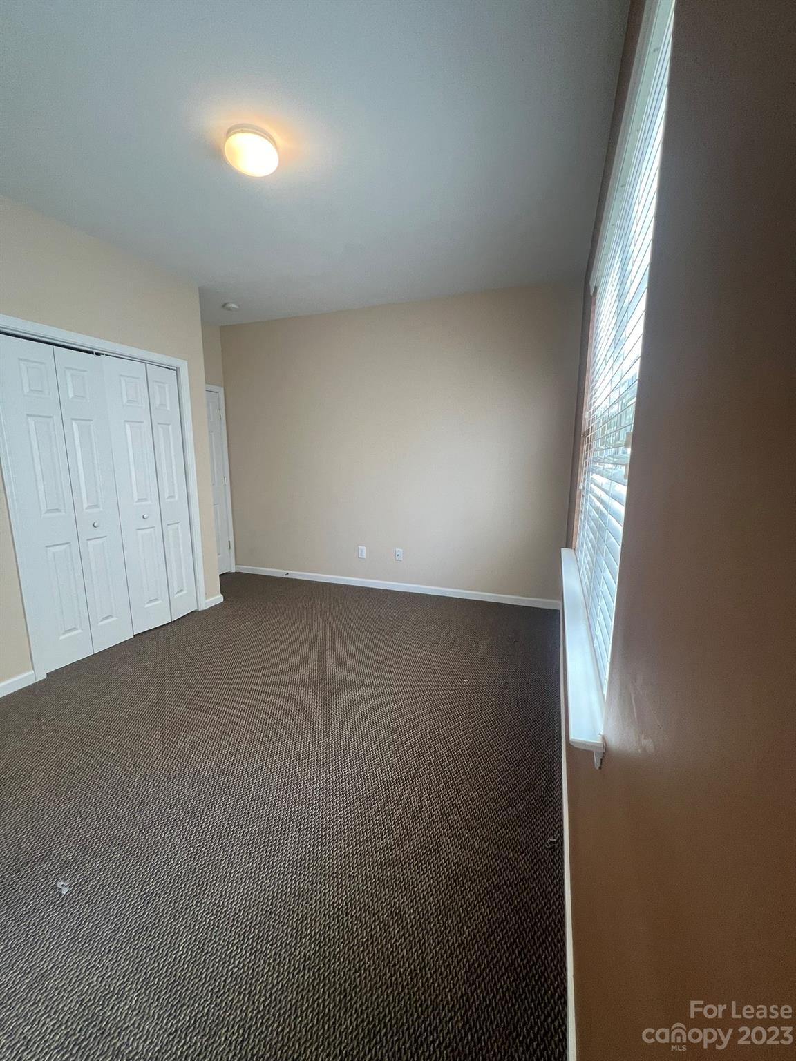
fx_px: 399
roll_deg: -0.1
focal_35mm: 13
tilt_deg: -11.0
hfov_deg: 89.9
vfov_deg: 106.2
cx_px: 398
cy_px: 530
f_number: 1.8
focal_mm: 1.57
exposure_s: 1/120
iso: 125
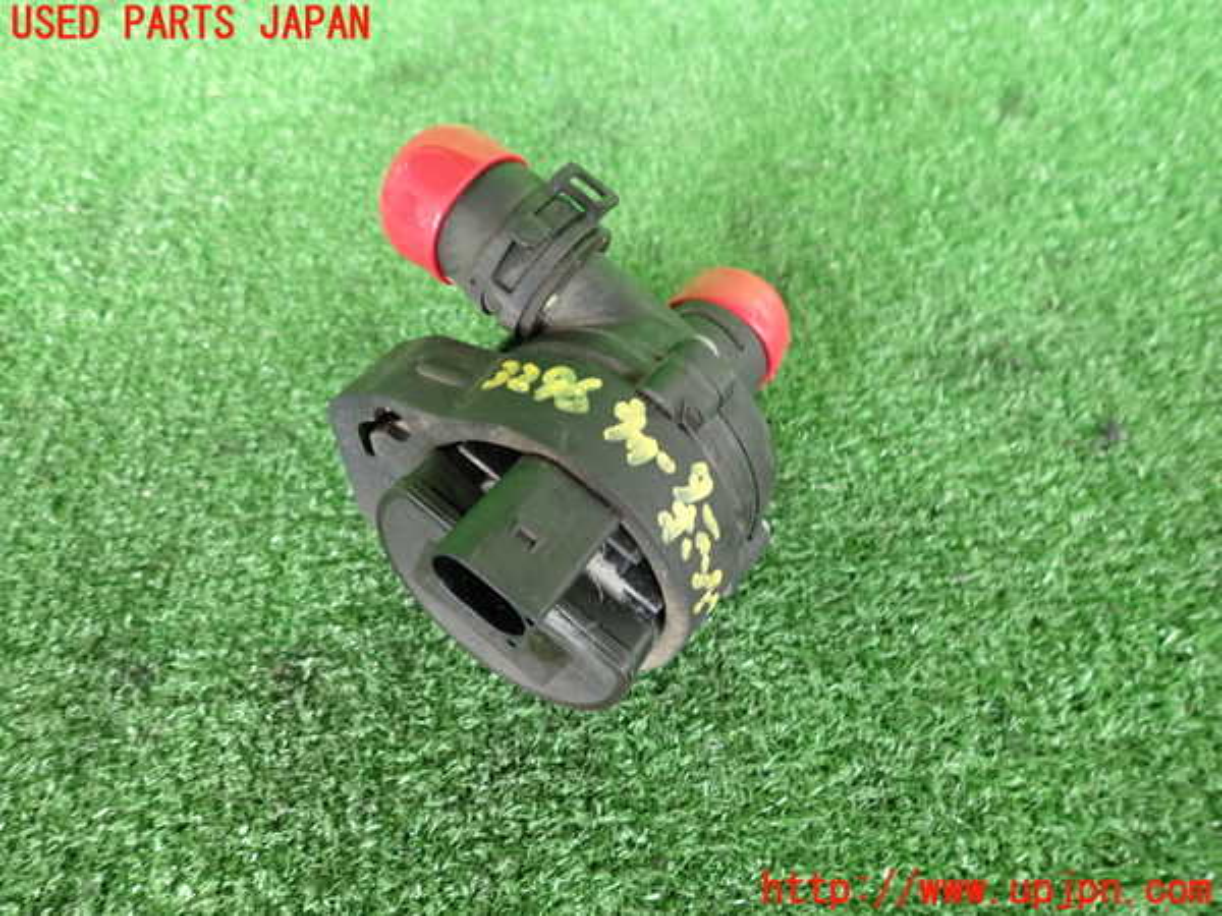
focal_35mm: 25
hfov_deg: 69.4
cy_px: 458
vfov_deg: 54.9
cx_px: 611
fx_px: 883
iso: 400
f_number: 2
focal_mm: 4.5
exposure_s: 1/30
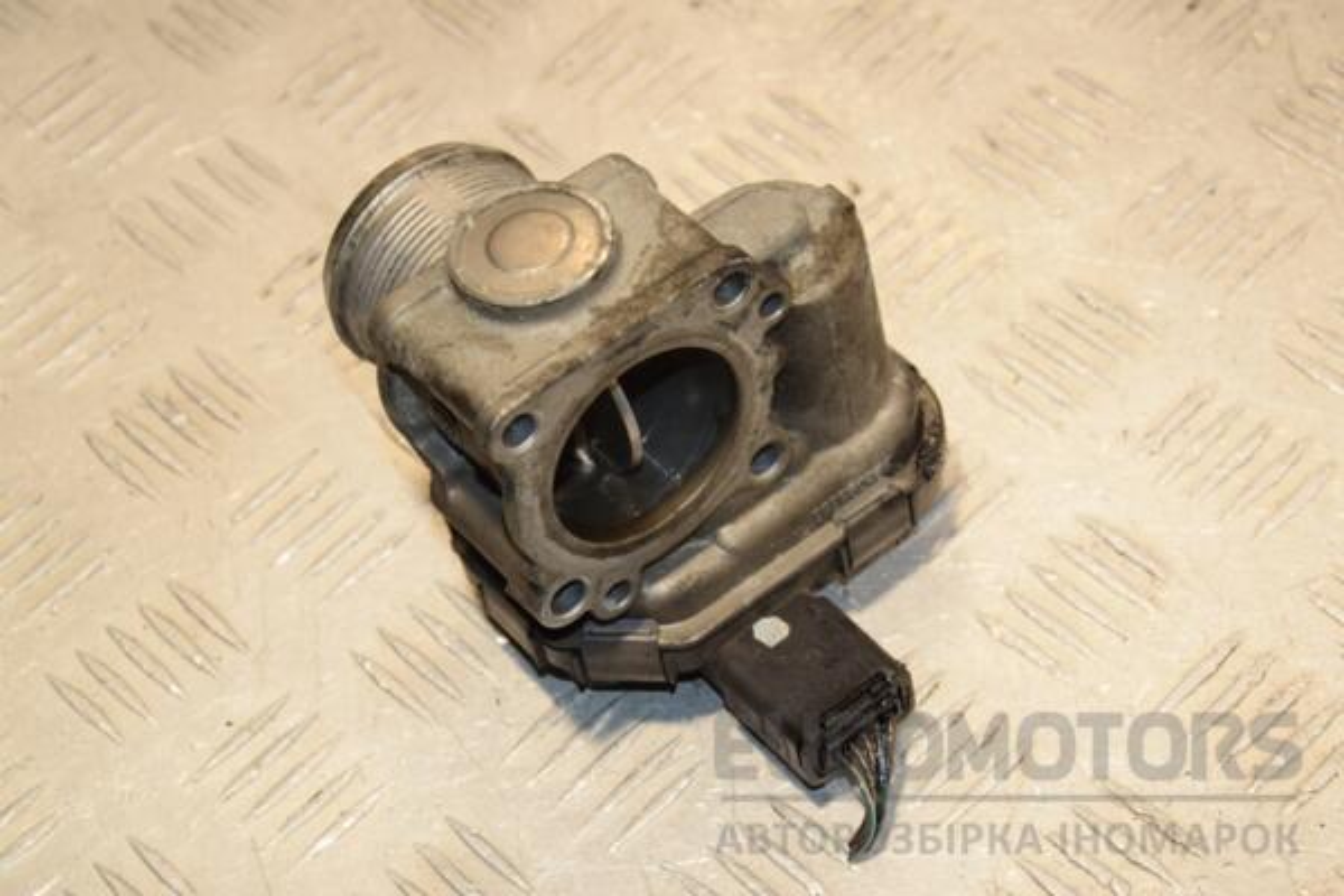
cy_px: 448
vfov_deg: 14.7
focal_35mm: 93
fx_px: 3472
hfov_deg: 21.9
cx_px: 672
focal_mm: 62
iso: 800
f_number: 7.1
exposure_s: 1/200
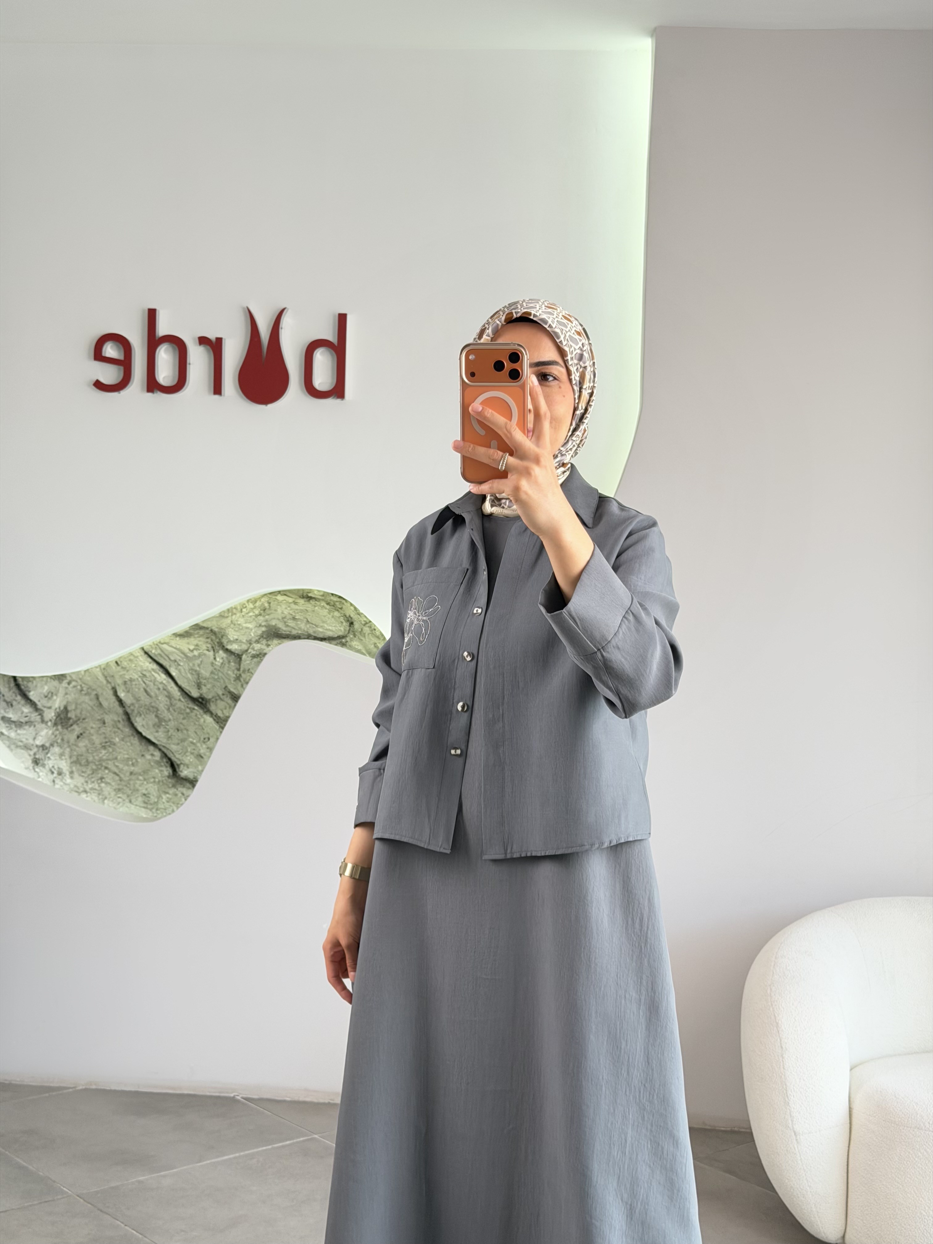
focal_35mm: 48
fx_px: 1725
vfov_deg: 39.7
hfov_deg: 30.3
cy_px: 622
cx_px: 466
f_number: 1.78
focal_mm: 6.76
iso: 50
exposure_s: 1/100
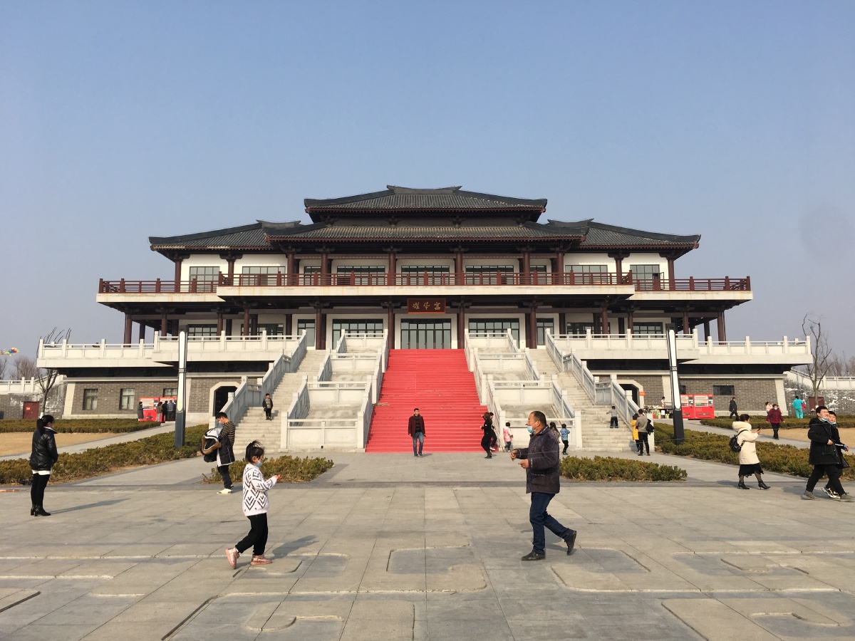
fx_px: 716
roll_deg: -0.3
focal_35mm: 29
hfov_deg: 61.7
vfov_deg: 48.2
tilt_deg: +8.8
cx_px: 428
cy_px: 320
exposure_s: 1/1748
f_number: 2.2
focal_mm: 4.15
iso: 25
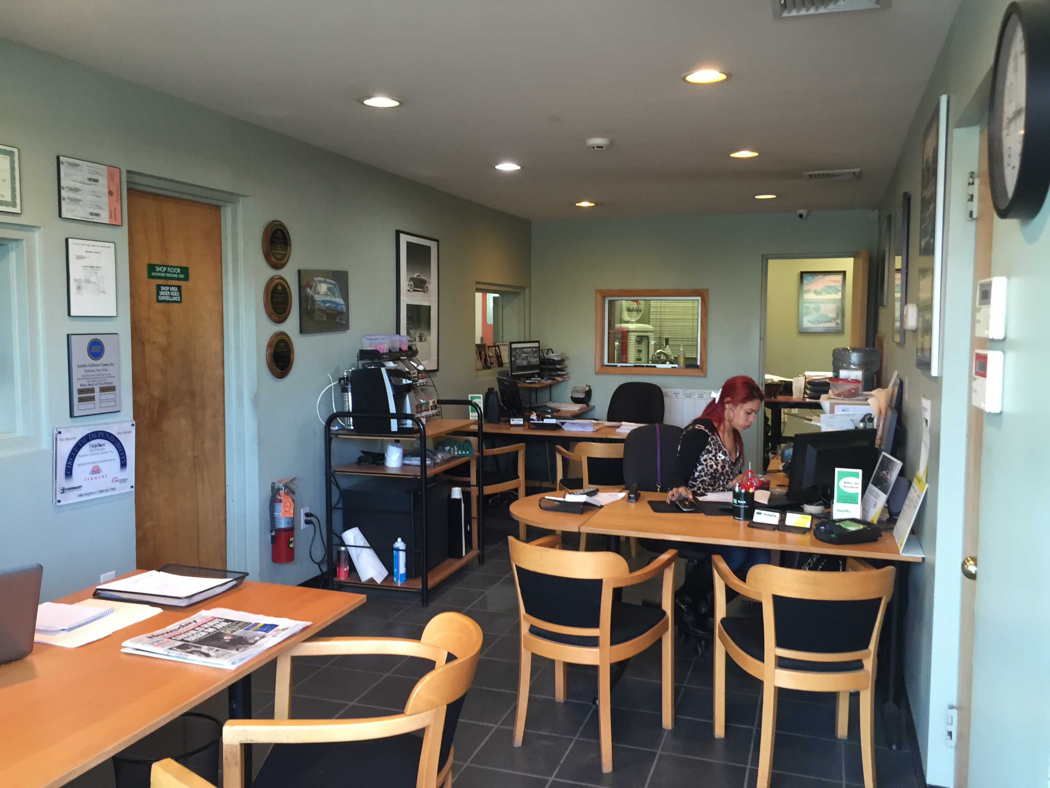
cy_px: 394
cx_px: 525
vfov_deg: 48.2
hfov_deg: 61.7
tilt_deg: -4.0
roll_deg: -0.5
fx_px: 880
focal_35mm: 29
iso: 100
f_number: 2.2
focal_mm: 4.15
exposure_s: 1/30
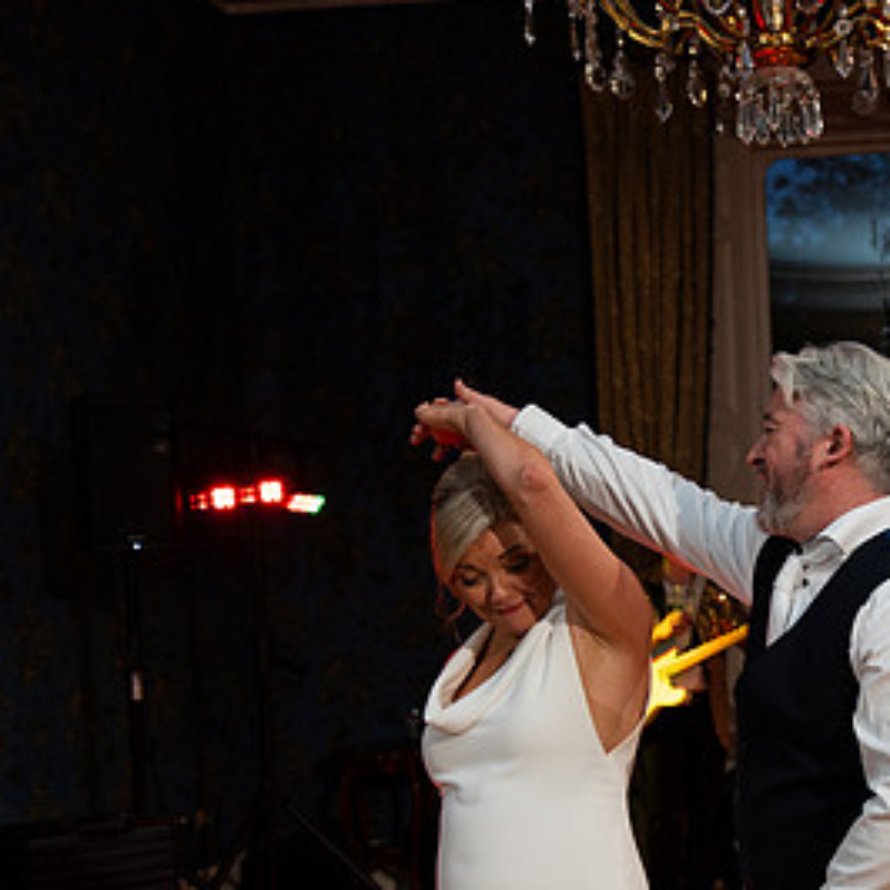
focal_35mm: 63
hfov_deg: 26.2
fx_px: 1833
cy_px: 627
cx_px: 840
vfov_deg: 27.1
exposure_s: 1/160
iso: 1250
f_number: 2.8
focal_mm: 34
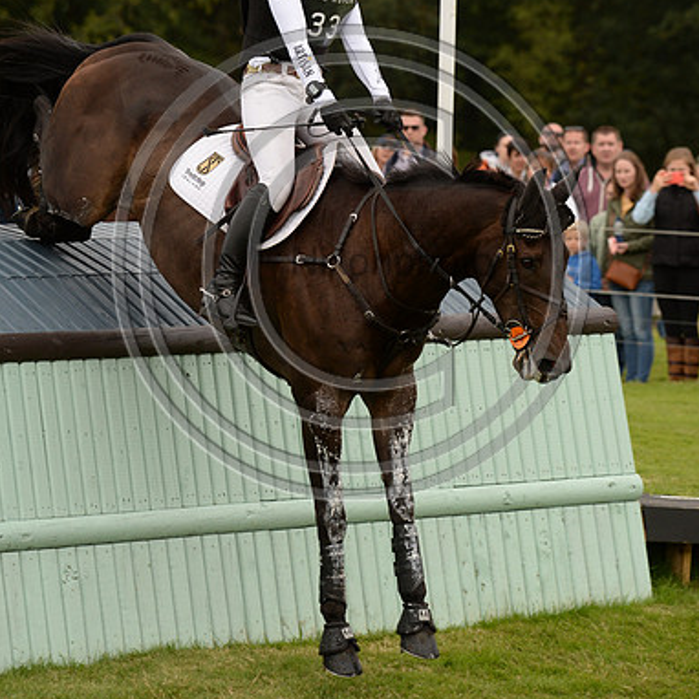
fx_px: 6488
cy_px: 229
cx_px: 351
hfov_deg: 6.2
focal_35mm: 284
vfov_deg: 6.2
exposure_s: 1/1000
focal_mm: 220
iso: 1000
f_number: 7.1
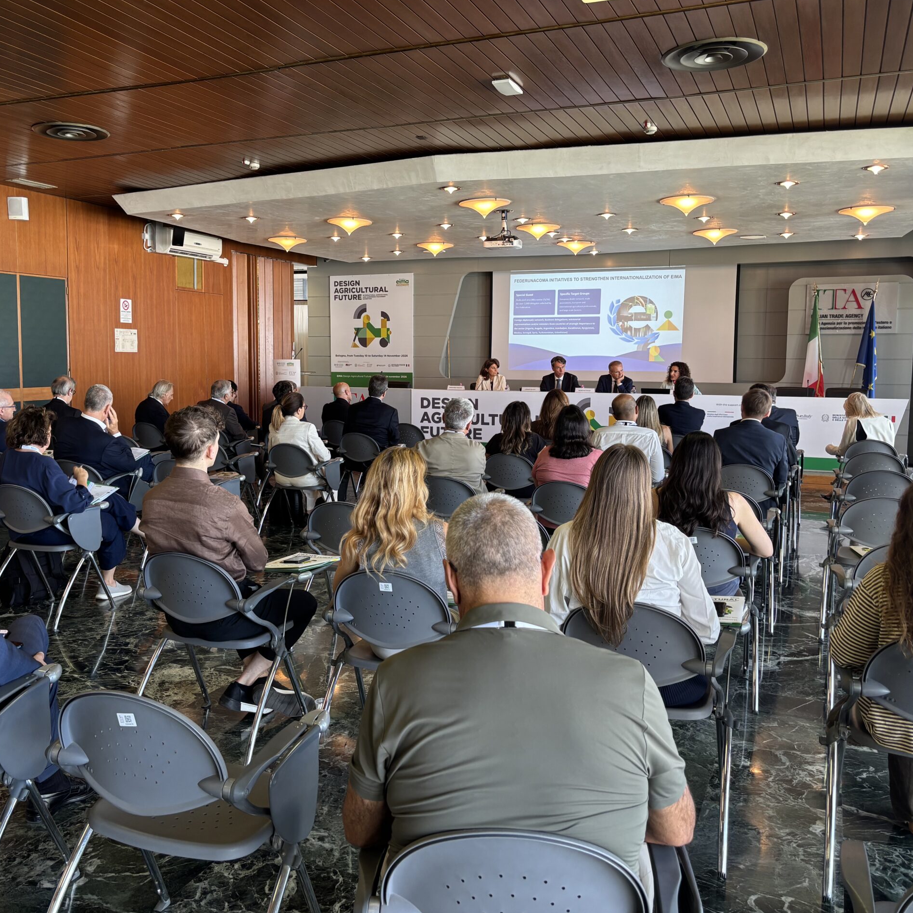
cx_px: 401
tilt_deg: -6.1
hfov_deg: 52.4
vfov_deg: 52.5
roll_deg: -0.1
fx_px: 925
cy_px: 455
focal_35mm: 31
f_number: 1.6
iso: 80
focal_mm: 5.96
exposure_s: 1/50
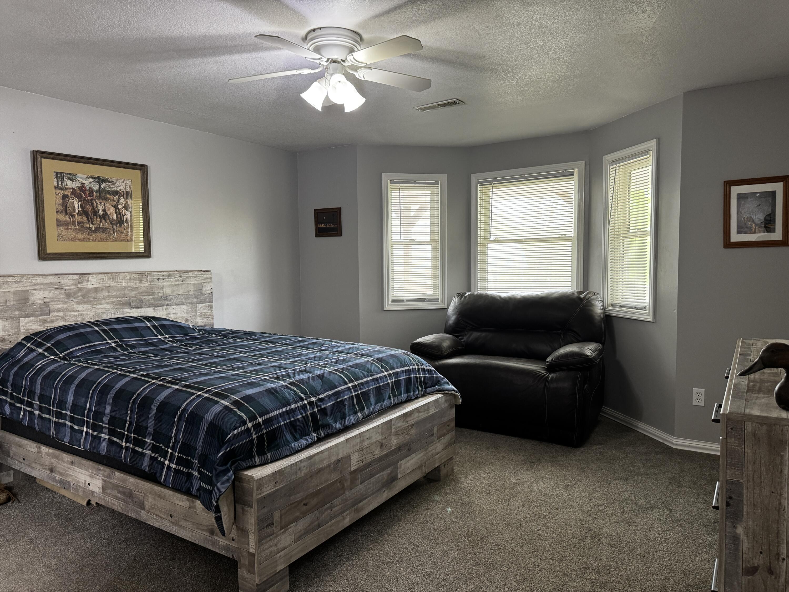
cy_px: 296
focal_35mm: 24
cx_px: 394
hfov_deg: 71.6
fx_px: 547
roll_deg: +0.7
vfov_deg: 56.8
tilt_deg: -3.9
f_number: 1.78
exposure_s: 1/60
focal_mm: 6.76
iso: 320
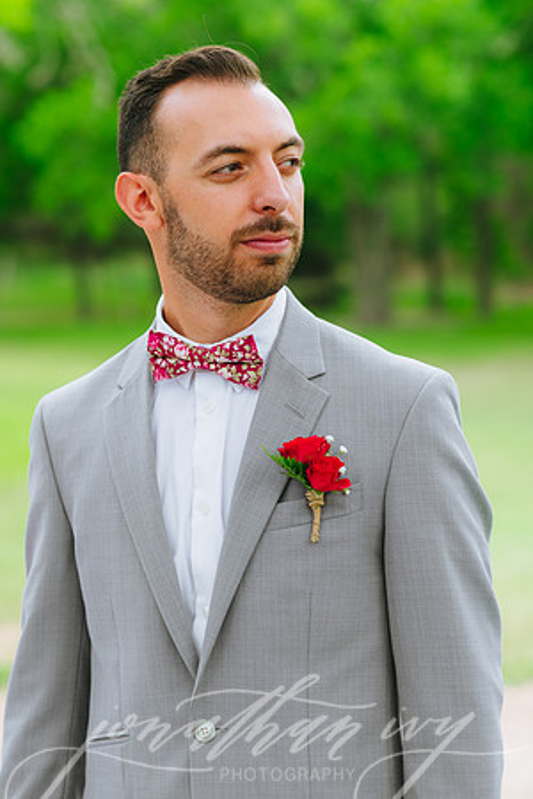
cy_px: 400
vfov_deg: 23.9
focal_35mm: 85
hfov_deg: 16.1
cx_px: 266
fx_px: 1888
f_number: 3.5
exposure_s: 1/160
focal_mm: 85
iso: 80
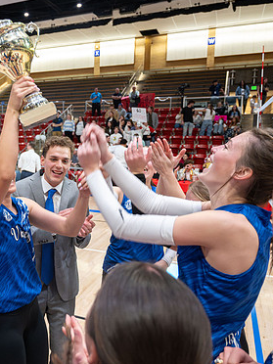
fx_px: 379
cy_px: 183
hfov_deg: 37.3
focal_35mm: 36
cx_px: 31
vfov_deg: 51.4
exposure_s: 1/200
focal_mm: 24
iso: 4000
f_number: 4
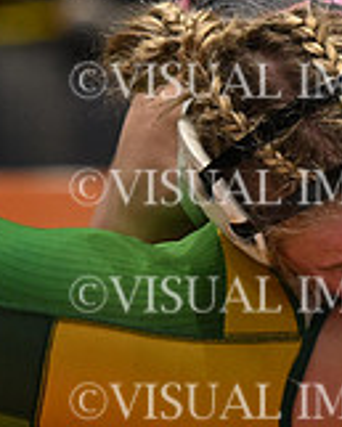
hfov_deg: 1.9
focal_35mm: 811
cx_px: 453
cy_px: 134
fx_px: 10251
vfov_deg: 2.4
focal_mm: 160
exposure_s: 1/767
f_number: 2.8
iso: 1600
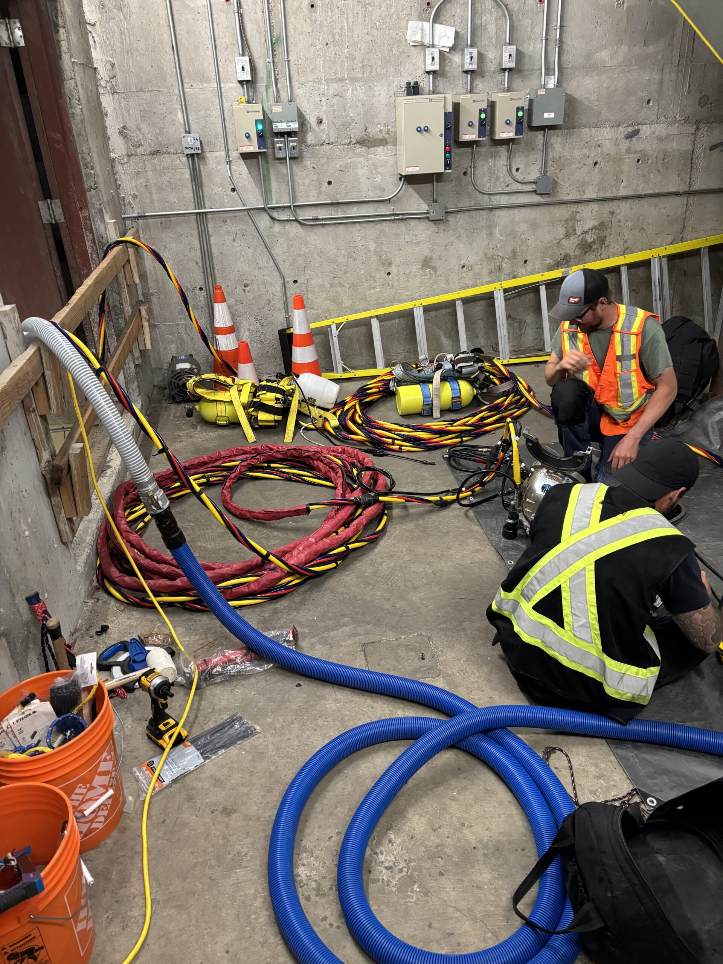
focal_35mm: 26
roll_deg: +2.2
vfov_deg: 67.3
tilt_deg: -27.6
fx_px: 724
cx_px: 362
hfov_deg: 53.1
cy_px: 482
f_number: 1.6
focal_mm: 5.96
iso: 400
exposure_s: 1/60
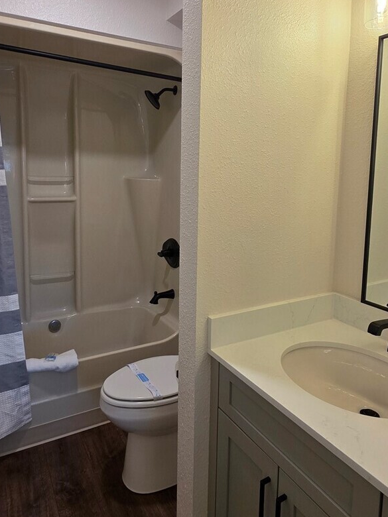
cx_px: 206
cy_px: 214
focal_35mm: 24
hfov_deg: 56.8
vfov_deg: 71.0
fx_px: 359
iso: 100
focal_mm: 2.2
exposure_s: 1/120
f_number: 1.9
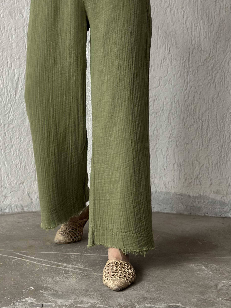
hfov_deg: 18.6
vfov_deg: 24.3
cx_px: 95
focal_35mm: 79
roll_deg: -0.7
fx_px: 703
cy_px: 64
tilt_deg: -2.2
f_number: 1.78
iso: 160
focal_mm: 6.86
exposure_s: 1/60
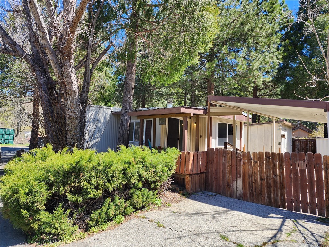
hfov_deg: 73.9
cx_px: 164
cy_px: 124
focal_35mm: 23
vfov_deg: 58.9
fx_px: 219
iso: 12
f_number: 1.8
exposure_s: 1/278
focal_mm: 6.4
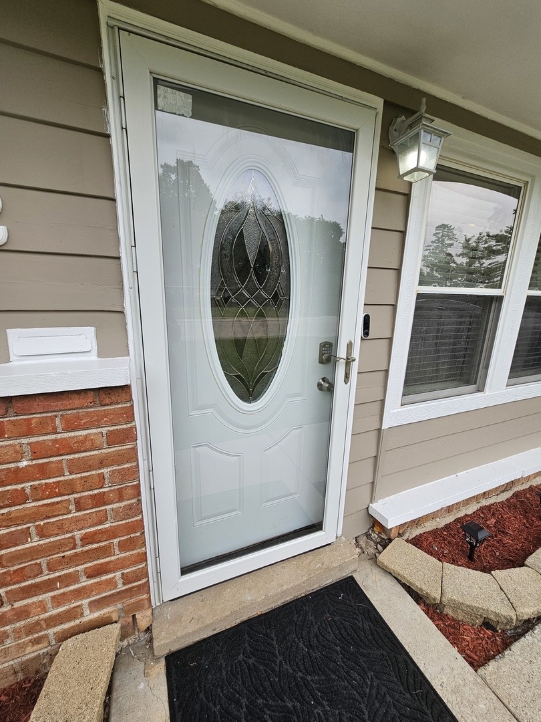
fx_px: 271
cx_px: 270
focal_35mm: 13
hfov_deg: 89.9
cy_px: 361
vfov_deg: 106.2
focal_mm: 2.2
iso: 50
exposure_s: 1/282
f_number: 2.2
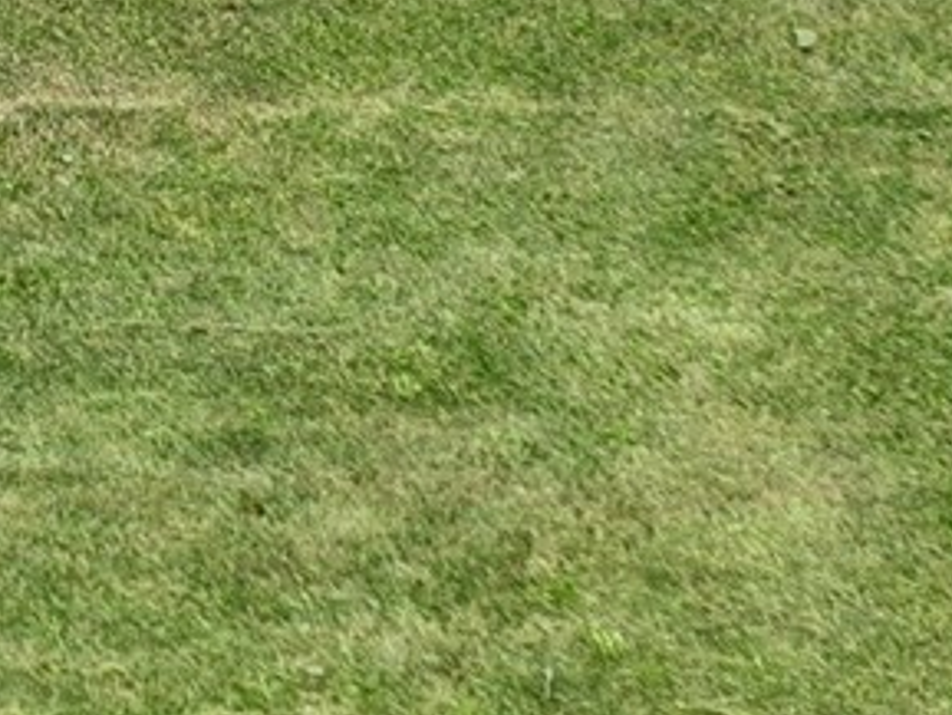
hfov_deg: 11.2
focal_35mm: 170
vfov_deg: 8.2
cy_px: -865
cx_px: -476
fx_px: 4677
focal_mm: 12.29
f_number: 2.8
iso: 100
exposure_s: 1/1600
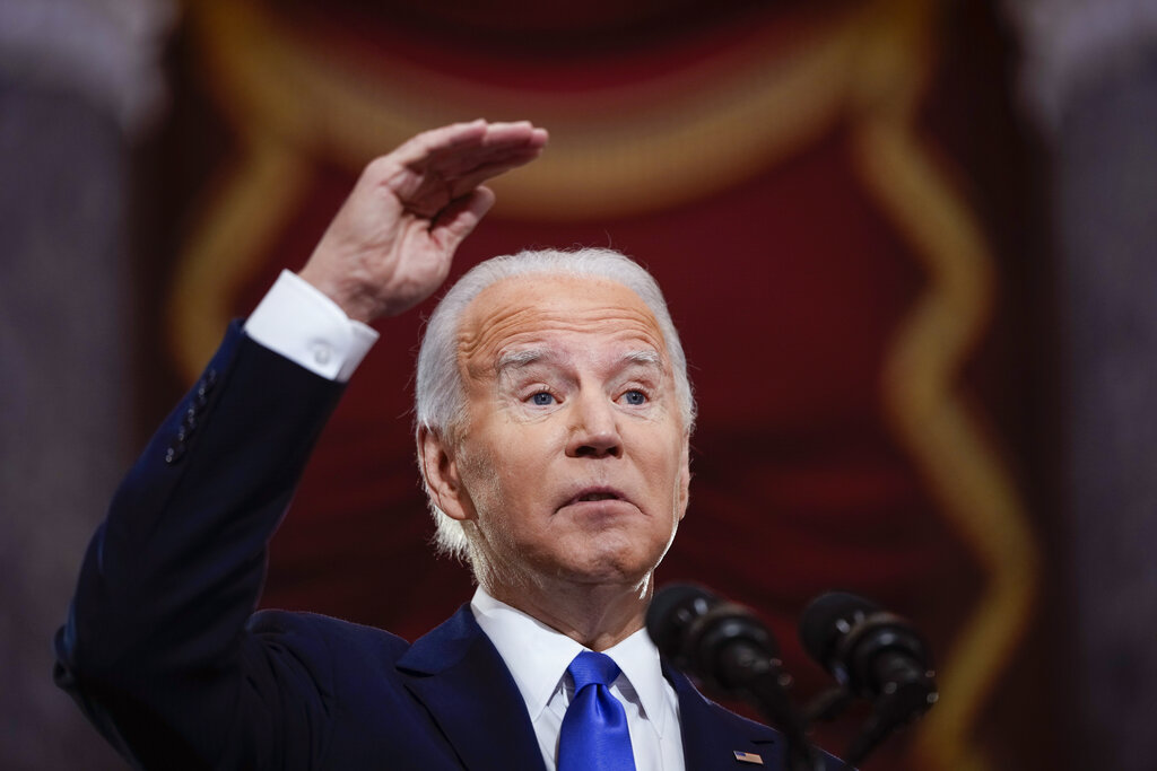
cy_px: 386
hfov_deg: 10.3
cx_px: 578
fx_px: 6428
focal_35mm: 200
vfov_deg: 6.9
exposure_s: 1/200
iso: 800
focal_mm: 200
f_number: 2.8
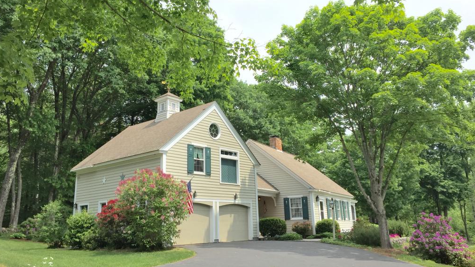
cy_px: 115
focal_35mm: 32
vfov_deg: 36.6
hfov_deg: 61.0
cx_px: 235
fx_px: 403
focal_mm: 4.15
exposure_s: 1/1883
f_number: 2.2
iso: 32
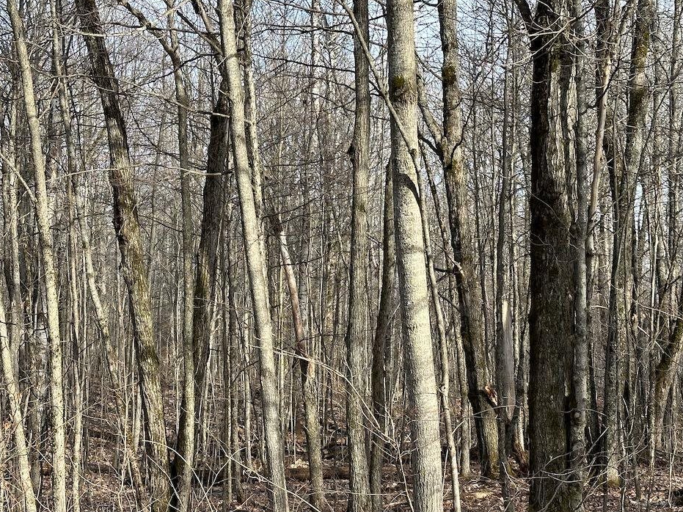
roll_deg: +0.8
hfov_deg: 29.4
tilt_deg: +0.4
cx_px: 347
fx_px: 1302
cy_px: 299
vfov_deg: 22.2
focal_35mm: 66
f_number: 1.78
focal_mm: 6.86
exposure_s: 1/927
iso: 64
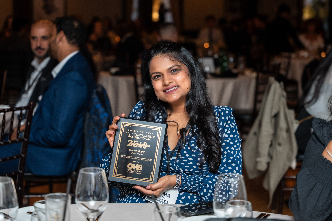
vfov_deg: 17.4
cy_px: 97
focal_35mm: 79
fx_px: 724
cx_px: 171
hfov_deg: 25.8
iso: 1250
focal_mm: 70
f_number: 2.8
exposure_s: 1/200
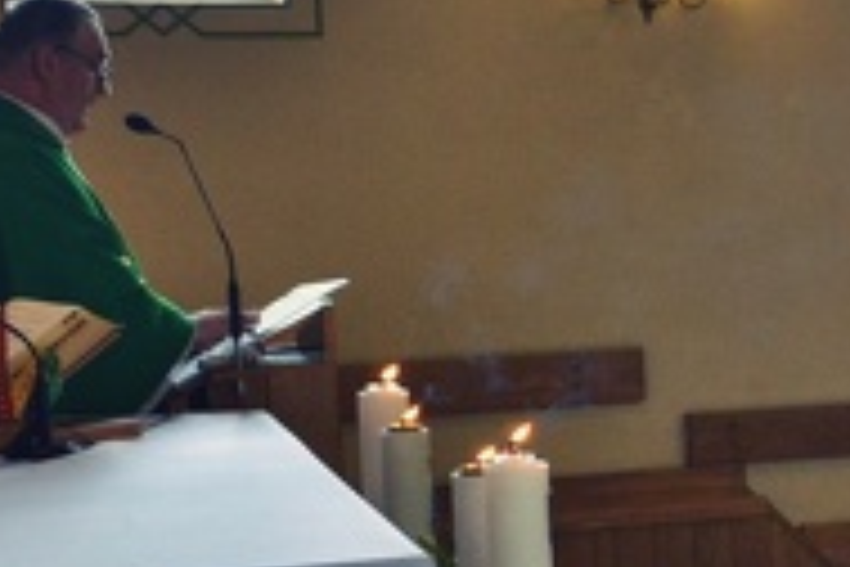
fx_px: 2668
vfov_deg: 12.1
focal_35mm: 113
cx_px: 1444
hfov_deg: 15.9
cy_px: 436
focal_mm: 18
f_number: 5.6
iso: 800
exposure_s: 1/60
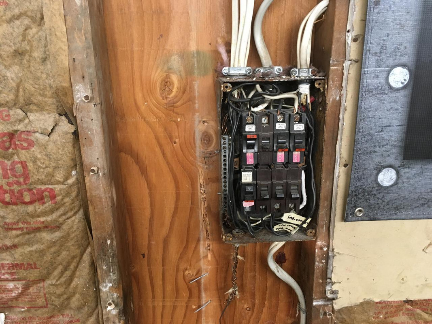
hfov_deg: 61.7
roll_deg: +2.0
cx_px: 216
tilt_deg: -17.5
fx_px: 362
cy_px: 162
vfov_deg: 48.2
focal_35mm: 29
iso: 125
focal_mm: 4.15
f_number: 2.2
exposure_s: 1/30
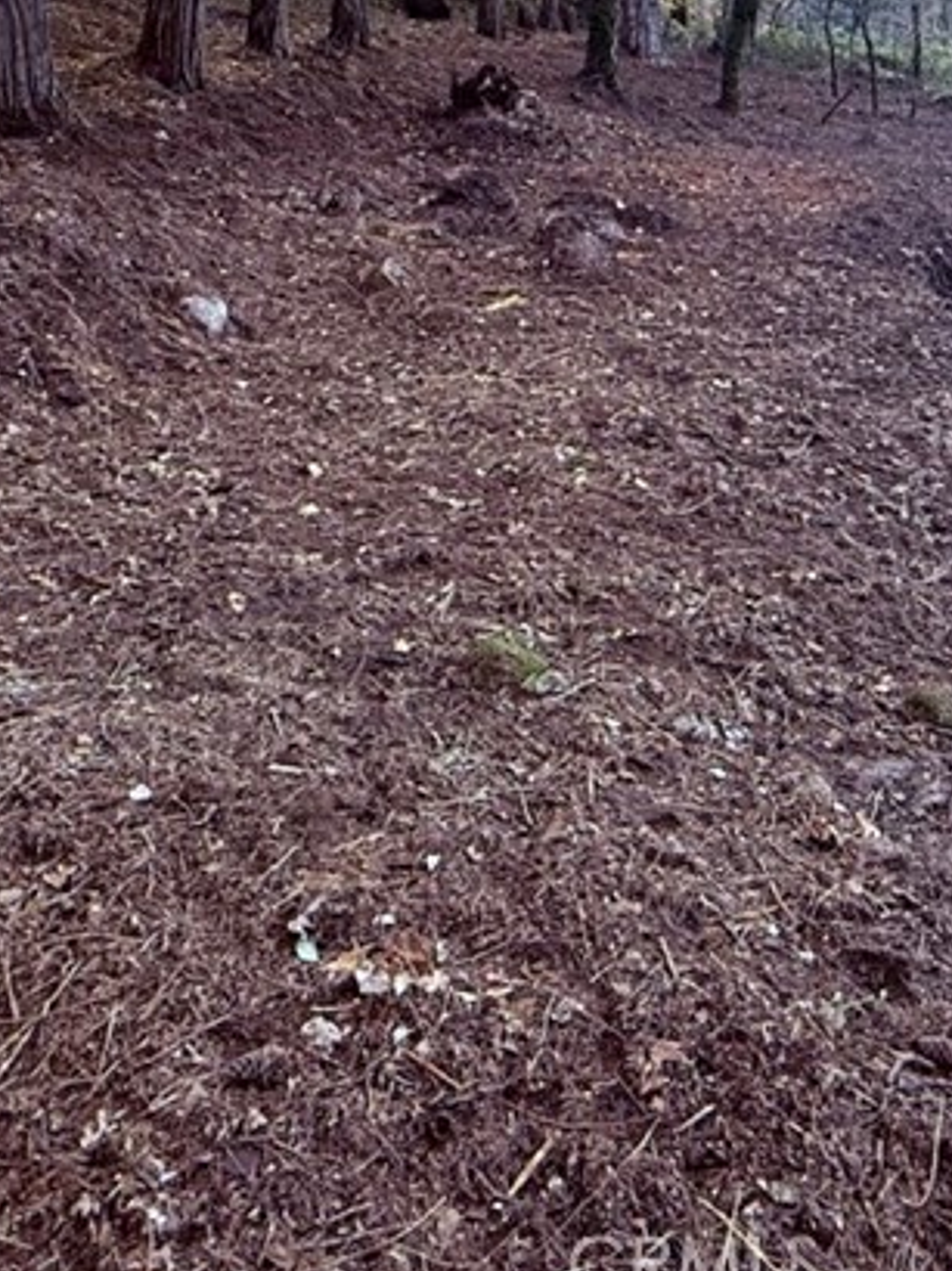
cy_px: 118
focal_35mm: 35
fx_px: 1285
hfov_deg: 40.3
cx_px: 605
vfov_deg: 47.2
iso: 200
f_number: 2.2
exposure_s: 1/99
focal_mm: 2.22
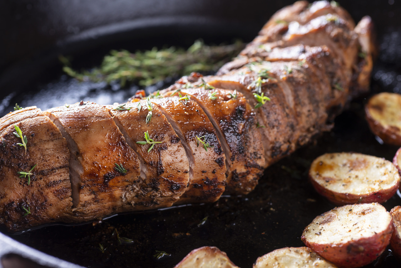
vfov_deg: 22.6
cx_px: 200
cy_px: 134
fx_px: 669
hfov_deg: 33.4
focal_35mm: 60
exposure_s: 1/160
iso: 320
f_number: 7.1
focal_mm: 60
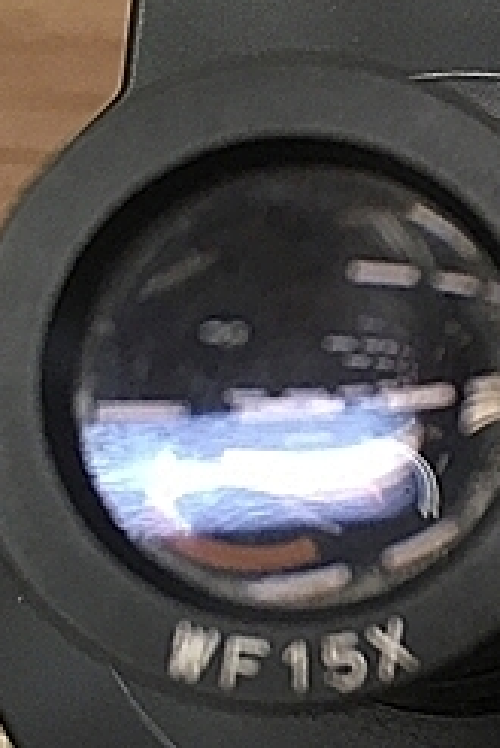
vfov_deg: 25.9
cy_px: 451
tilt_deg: -55.7
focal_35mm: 78
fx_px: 1623
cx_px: 782
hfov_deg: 15.9
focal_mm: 4.15
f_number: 2.2
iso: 80
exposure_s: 1/30
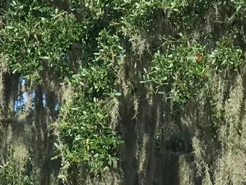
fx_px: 2396
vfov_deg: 4.3
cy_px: 408
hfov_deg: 5.9
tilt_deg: +1.5
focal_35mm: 337
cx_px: 241
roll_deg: -0.2
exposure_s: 1/248
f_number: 2.8
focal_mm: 6.6
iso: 20
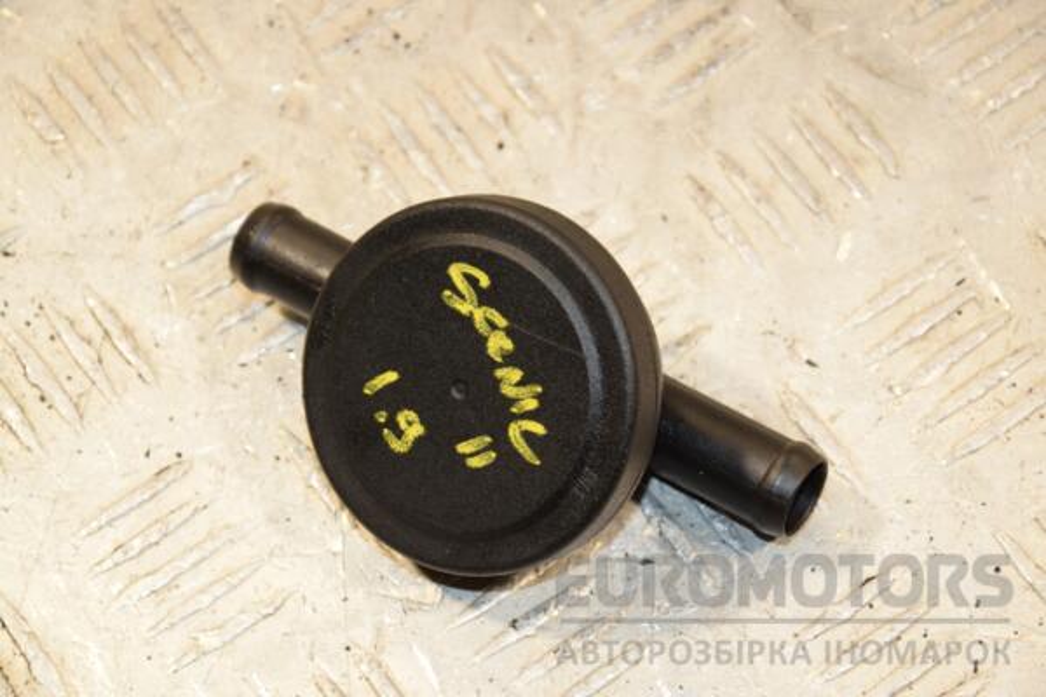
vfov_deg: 10.2
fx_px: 3922
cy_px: 348
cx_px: 523
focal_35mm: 135
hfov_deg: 15.2
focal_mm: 90
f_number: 7.1
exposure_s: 1/200
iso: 800
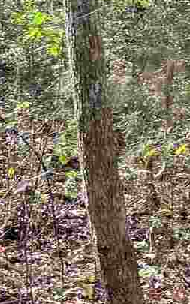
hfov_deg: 6.0
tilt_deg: -4.5
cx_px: 690
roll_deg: +1.2
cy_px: 108
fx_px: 1600
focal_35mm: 193
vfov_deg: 10.9
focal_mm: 6.76
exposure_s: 1/476
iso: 100
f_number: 1.78
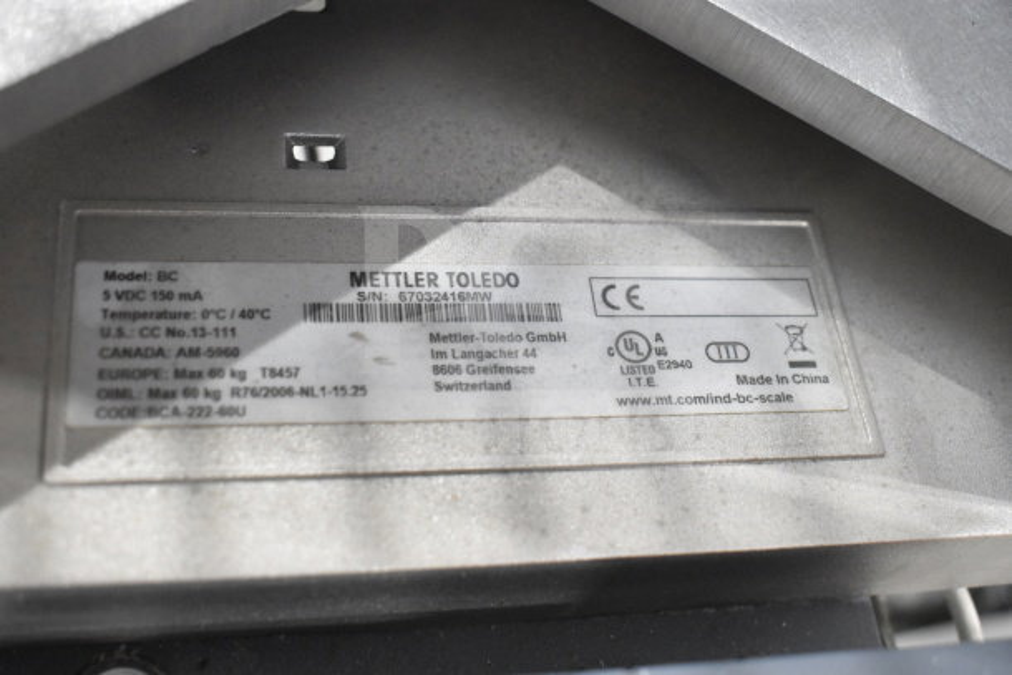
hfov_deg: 46.4
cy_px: 338
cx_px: 506
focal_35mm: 42
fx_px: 1181
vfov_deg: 31.9
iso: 4500
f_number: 4.2
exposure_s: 1/50
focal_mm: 28
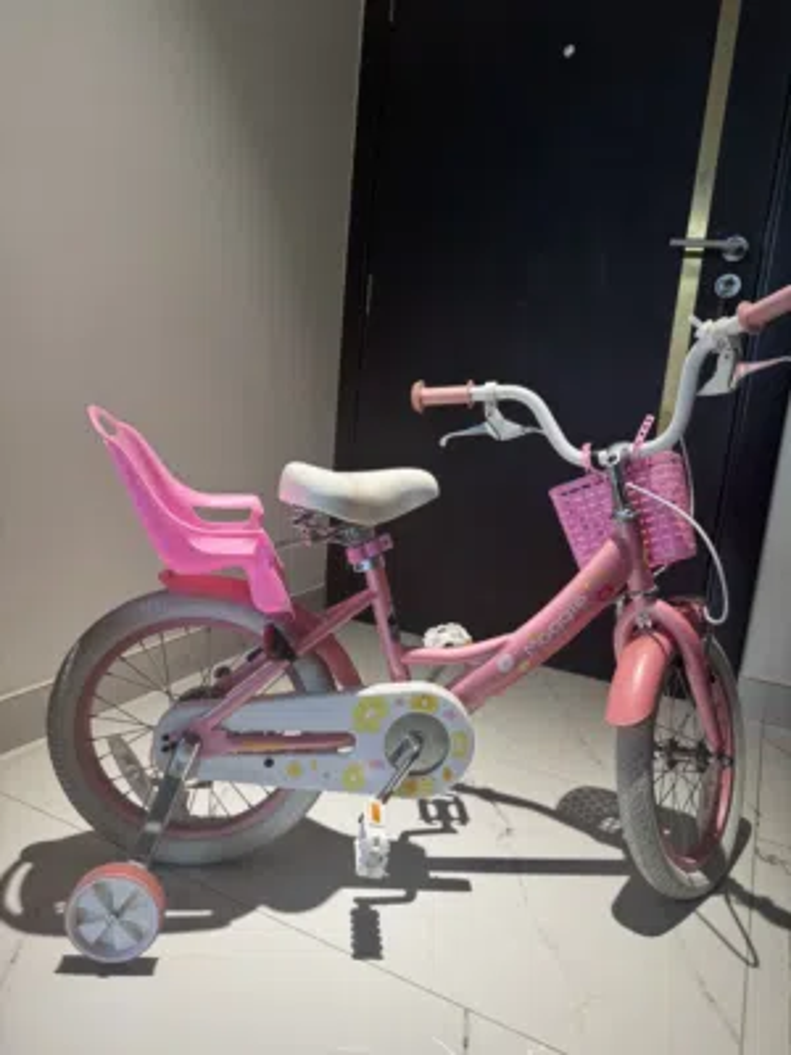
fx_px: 731
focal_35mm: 24
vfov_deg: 71.6
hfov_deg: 56.8
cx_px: 396
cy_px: 528
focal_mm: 6.76
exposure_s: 1/100
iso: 200
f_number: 1.78
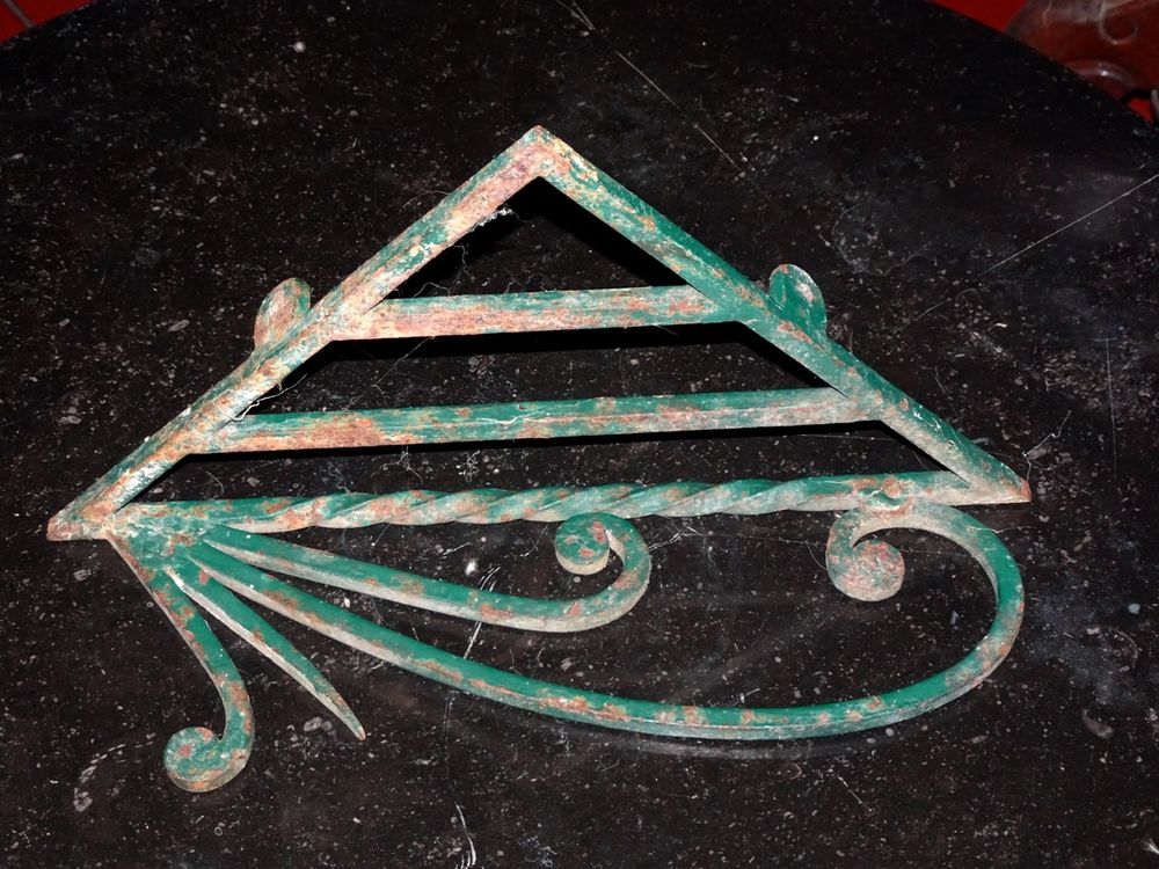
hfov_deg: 30.3
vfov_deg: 22.9
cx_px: 580
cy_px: 434
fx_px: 2143
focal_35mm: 64
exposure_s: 1/60
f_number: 4.5
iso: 500
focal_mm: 10.95
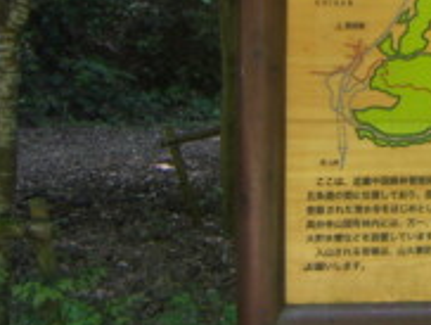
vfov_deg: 16.6
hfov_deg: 21.1
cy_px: 95
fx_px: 1110
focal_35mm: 89
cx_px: 450
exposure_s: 1/50
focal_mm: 4.7
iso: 50
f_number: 2.8
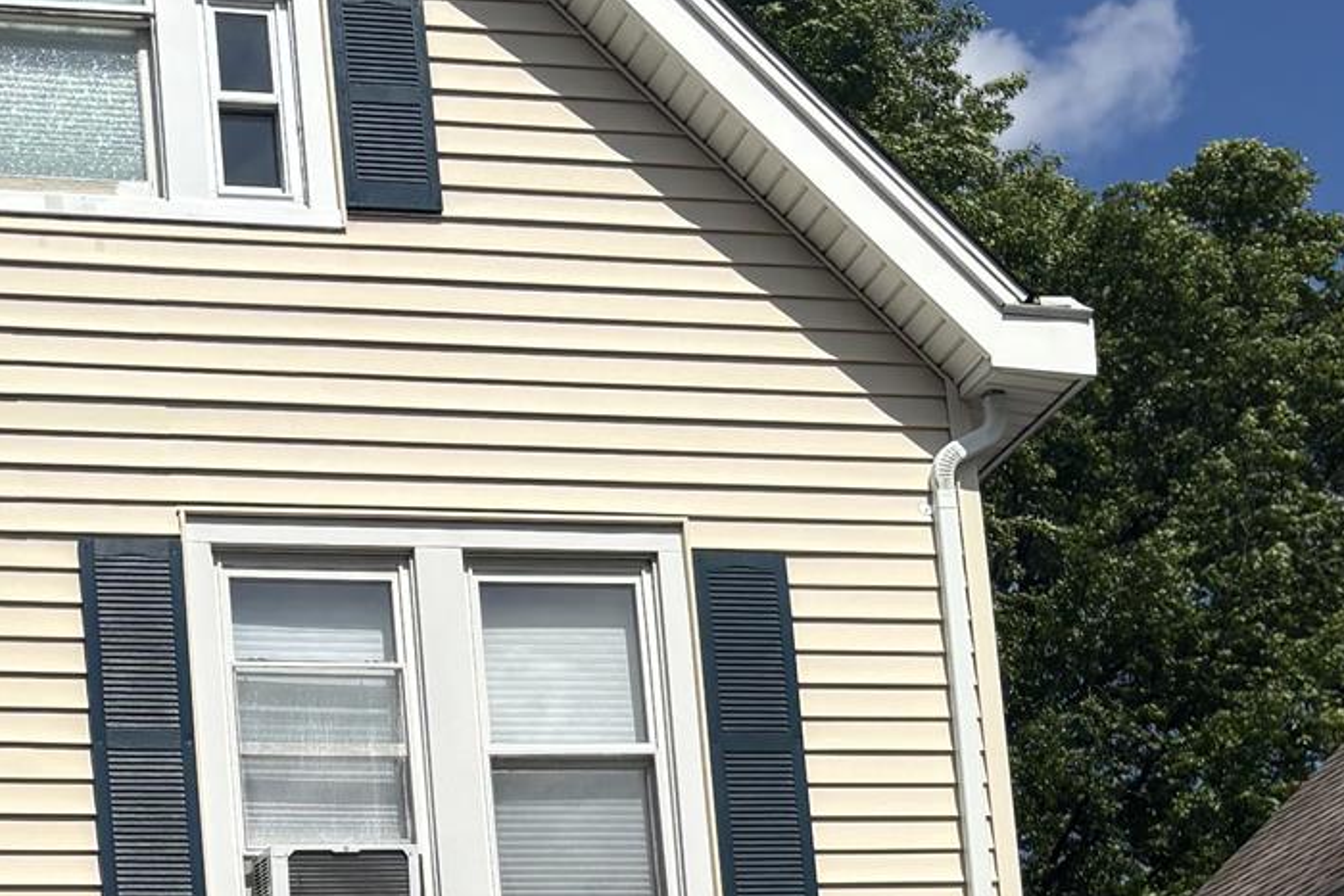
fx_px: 3323
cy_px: 1376
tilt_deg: +8.2
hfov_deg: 22.6
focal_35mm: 89
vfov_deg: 14.3
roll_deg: +3.8
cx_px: 319
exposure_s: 1/7194
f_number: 1.6
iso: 50
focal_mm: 5.96
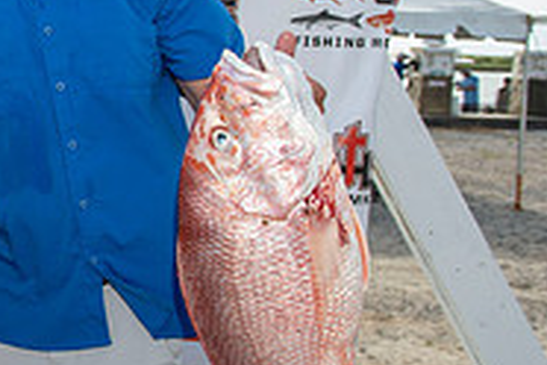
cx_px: -291
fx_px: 1139
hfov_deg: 22.0
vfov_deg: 18.1
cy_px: 127
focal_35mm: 75
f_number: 5
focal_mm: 24
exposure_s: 1/250
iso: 50
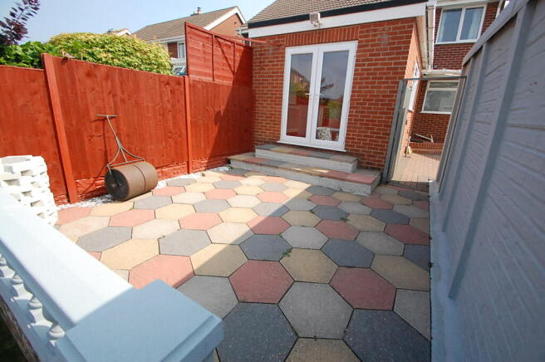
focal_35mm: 15
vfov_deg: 77.2
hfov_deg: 100.4
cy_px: 181
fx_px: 227
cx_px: 272
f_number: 5
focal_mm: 10
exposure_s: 1/4000
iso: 1600
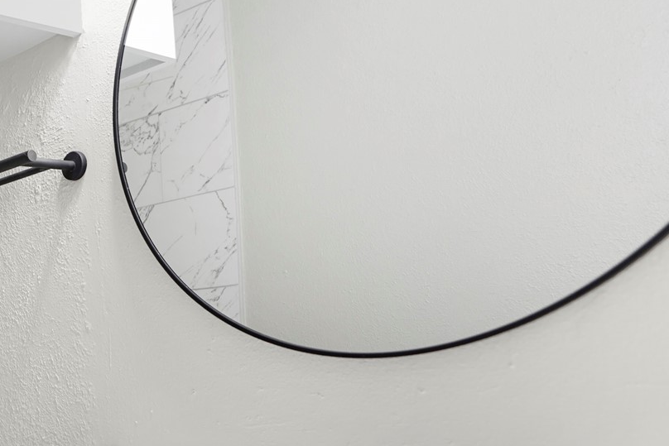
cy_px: 424
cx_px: -88
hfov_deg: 37.2
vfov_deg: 29.5
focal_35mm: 43
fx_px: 799
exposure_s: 1/60
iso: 200
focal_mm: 16
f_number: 4
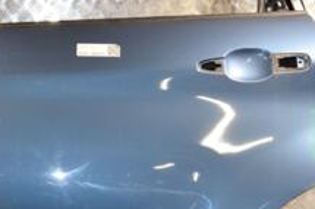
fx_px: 953
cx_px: 98
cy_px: 115
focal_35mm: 109
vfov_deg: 12.5
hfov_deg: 18.7
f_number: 5
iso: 800
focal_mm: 26
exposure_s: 1/125
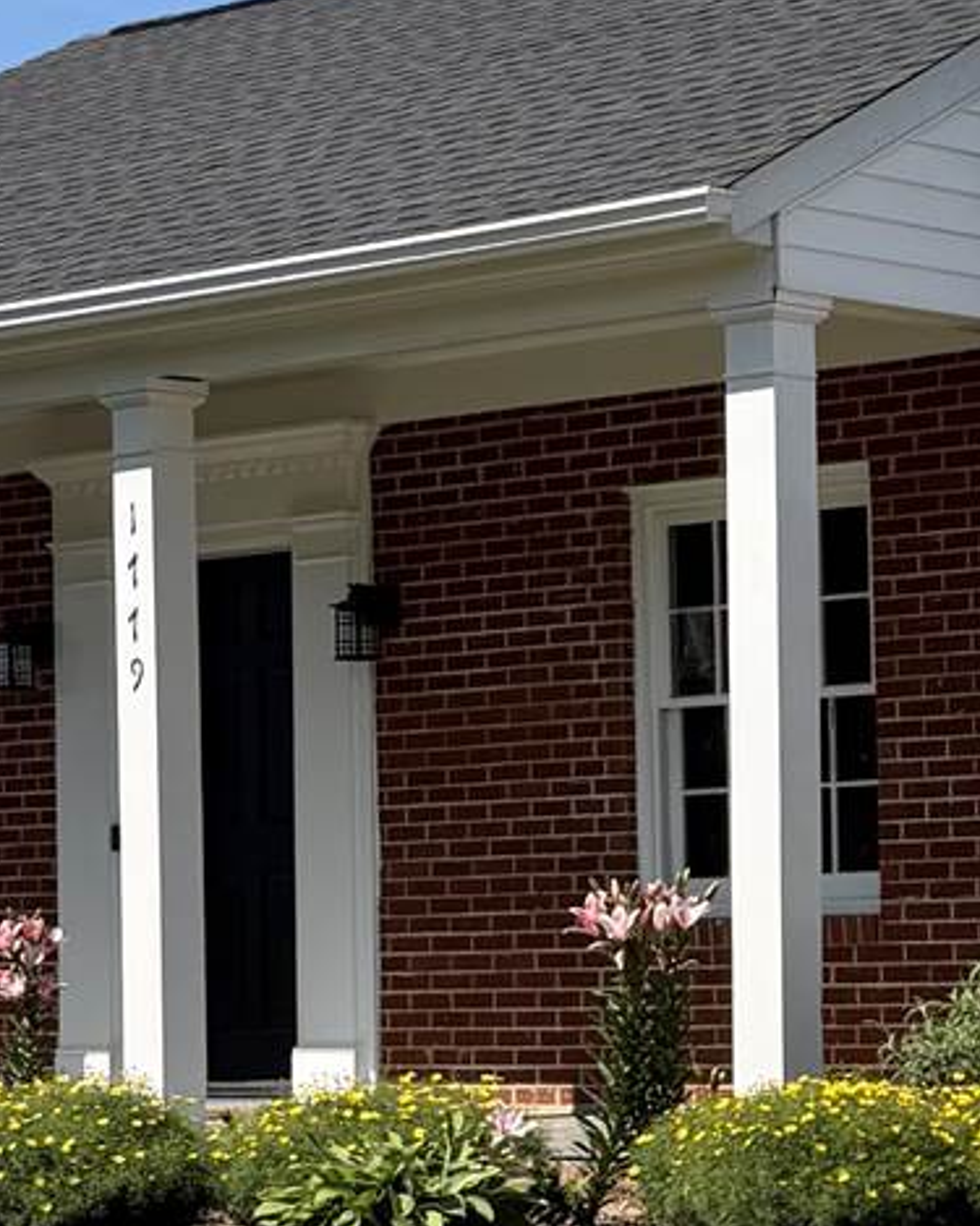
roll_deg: +0.2
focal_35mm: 115
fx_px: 4171
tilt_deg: +2.9
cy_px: 688
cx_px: 983
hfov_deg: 13.2
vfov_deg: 16.7
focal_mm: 6.76
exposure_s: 1/4405
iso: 80
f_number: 1.78
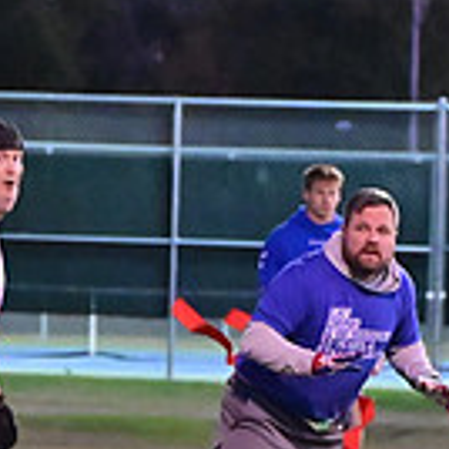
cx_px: -409
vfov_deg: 3.2
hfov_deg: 3.2
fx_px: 8101
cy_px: 444
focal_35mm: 552
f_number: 4
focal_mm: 100
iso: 6400
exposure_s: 1/500
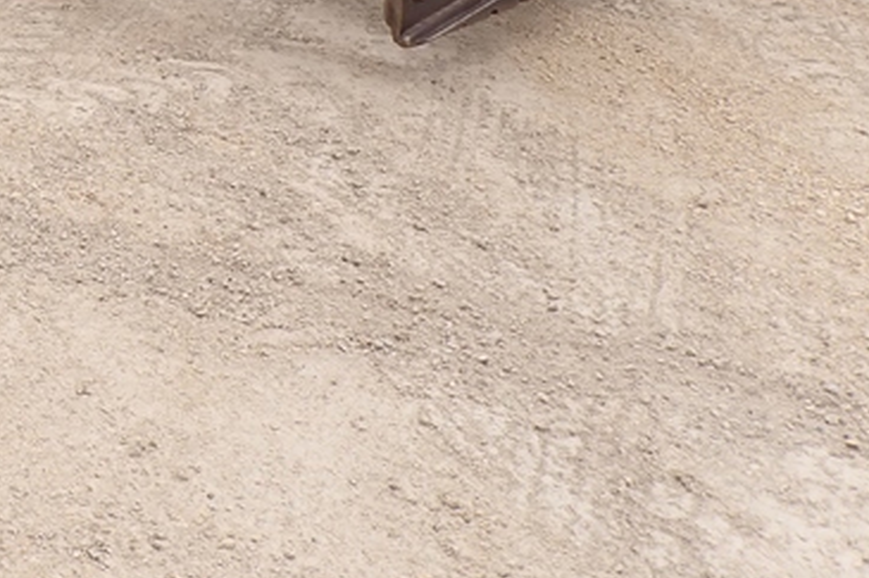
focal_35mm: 73
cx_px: -240
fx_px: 1761
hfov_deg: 24.4
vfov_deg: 17.4
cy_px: -188
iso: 100
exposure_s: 1/1000
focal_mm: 4.5
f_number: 2.8
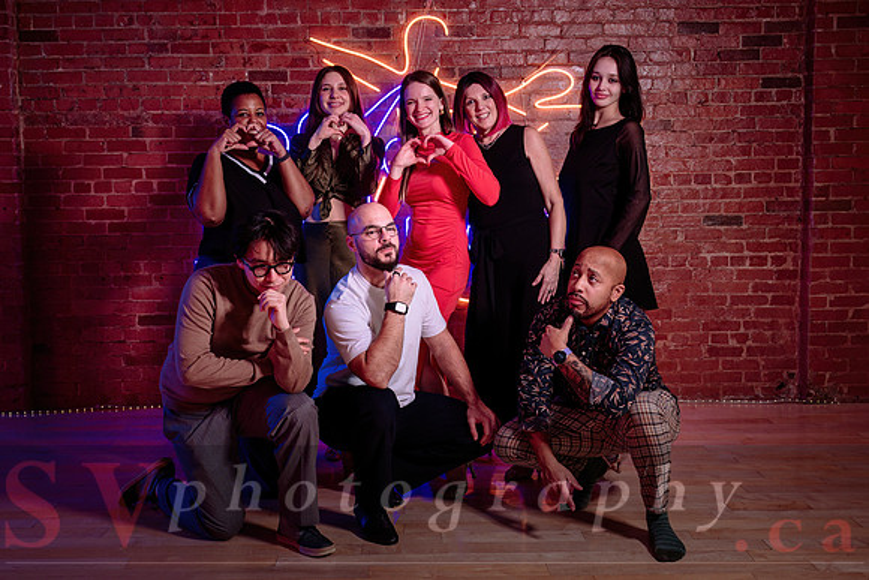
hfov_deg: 46.9
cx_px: 413
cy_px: 278
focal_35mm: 42
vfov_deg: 32.3
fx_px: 1002
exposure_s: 1/125
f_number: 4
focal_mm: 33
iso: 500
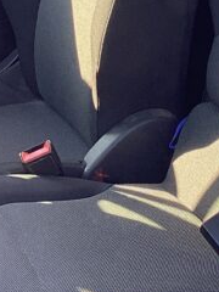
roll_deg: +1.5
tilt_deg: -17.6
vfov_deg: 14.2
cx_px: 175
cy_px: 19
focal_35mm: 137
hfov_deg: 10.8
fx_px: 1156
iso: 64
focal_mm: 3.3
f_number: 2.4
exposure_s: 1/120
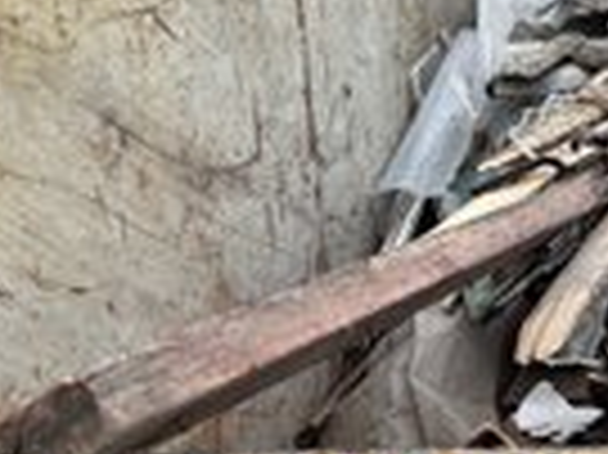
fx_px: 1351
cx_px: 869
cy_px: -27
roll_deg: -0.2
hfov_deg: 21.8
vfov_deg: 18.5
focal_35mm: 77
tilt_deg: -18.3
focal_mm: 5.96
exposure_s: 1/205
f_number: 1.6
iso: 40
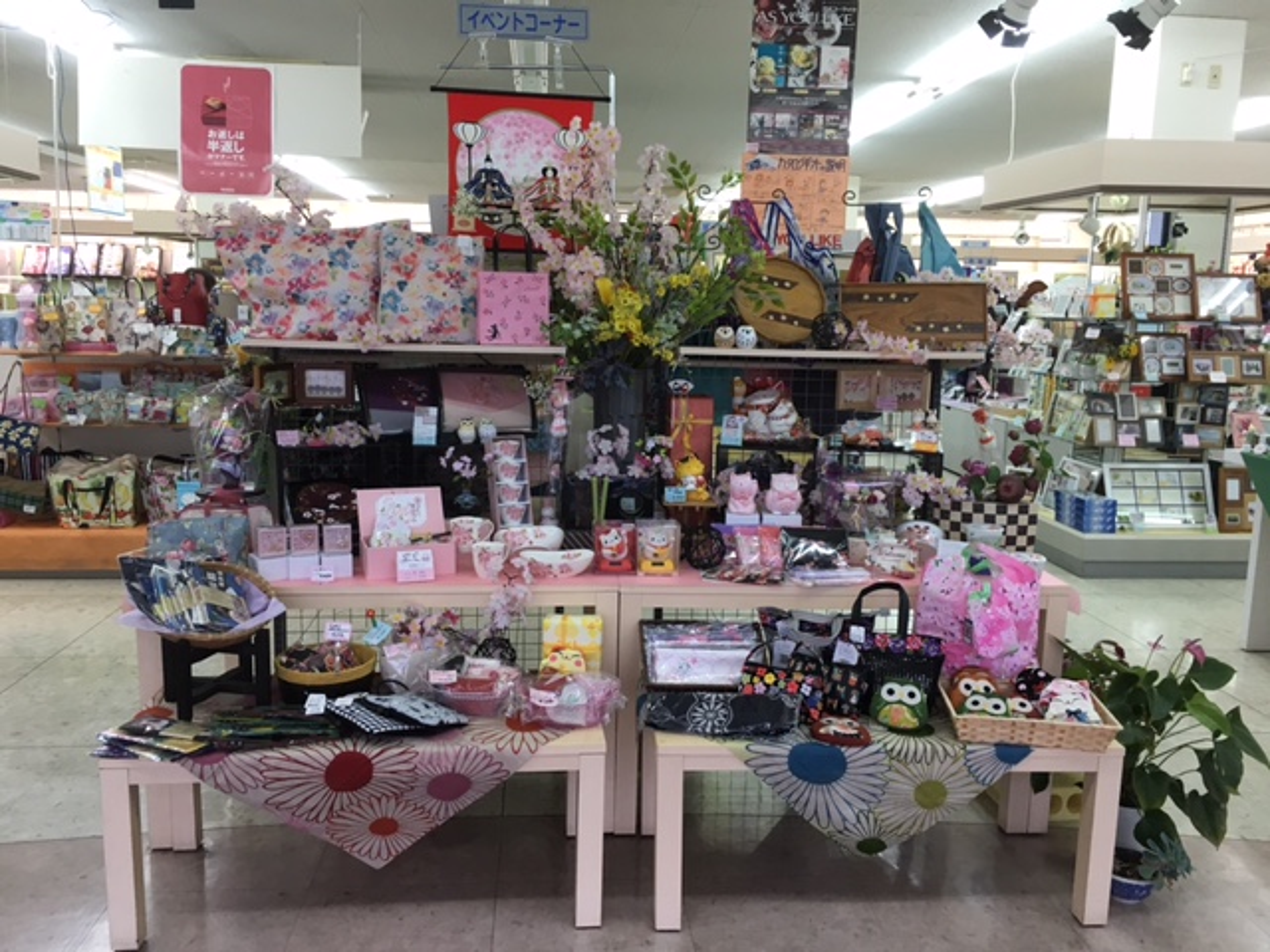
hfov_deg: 61.7
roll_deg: -0.8
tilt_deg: -8.5
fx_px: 1064
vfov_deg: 48.2
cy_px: 476
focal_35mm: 29
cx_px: 635
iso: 32
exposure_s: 1/30
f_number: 2.2
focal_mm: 4.15
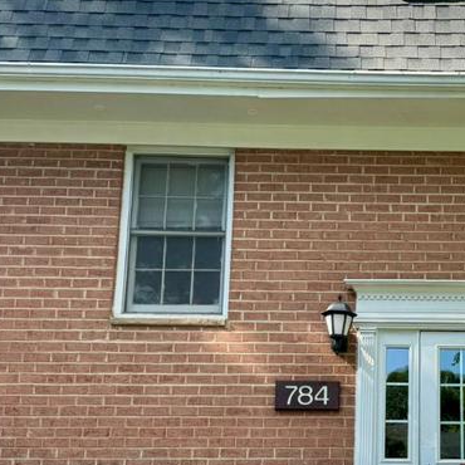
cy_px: 327
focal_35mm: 62
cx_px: 415
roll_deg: -0.5
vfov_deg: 27.5
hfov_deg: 26.8
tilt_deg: +13.3
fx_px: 942
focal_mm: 6.76
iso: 80
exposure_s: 1/1311
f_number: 1.78
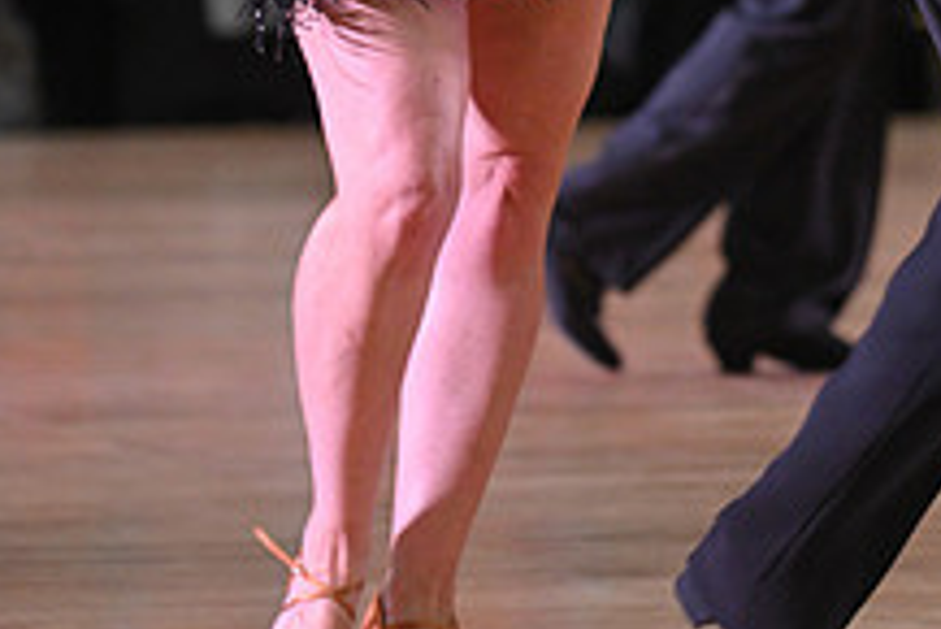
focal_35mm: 535
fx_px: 13993
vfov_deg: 2.6
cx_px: 830
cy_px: -256
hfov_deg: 3.8
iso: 2500
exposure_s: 1/320
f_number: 5
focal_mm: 200
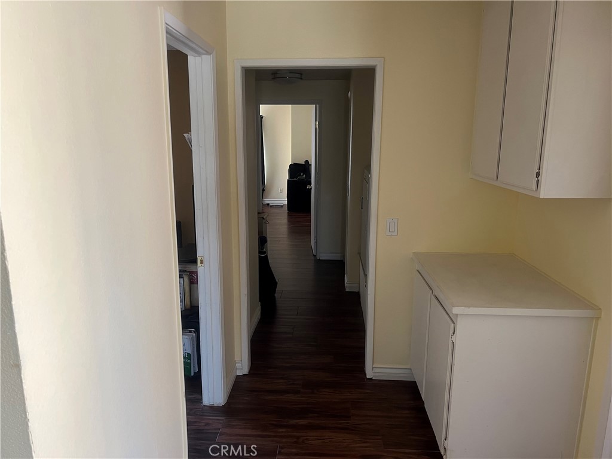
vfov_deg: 53.1
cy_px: 230
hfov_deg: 67.3
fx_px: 460
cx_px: 306
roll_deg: +0.1
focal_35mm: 26
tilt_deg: -11.1
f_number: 1.5
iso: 160
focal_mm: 5.7
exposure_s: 1/60
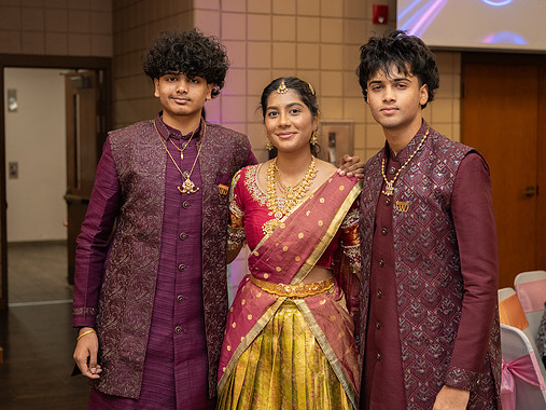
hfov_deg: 31.2
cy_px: 203
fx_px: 978
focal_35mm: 62
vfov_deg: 23.6
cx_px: 290
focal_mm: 55
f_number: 3.5
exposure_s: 1/160
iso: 1250
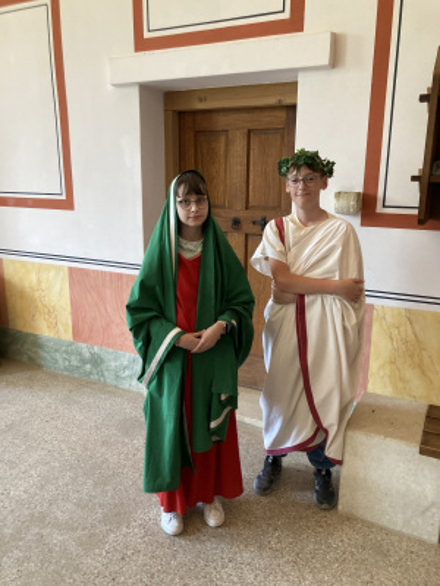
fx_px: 475
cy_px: 293
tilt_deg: -11.8
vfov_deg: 63.4
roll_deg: -1.5
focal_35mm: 28
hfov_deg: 49.7
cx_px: 220
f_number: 1.8
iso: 200
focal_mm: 3.99
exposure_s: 1/60
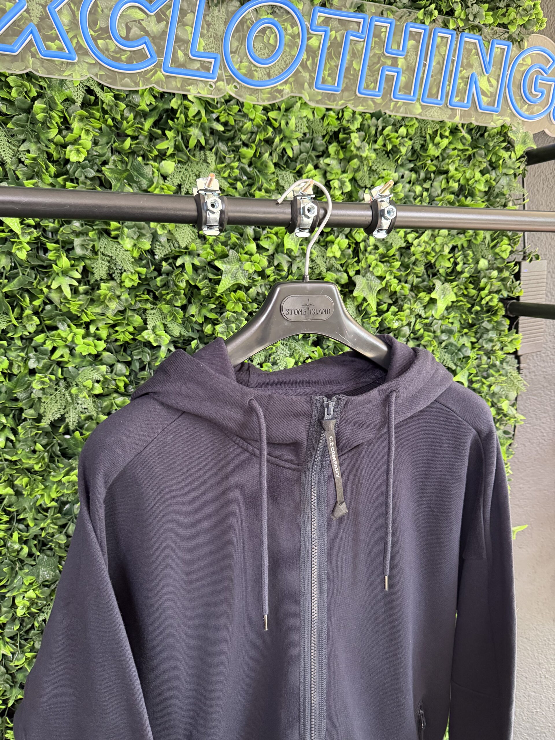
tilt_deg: -10.2
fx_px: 513
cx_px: 278
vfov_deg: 71.6
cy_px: 370
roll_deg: +0.0
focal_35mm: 24
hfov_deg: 56.8
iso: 640
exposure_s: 1/60
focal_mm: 6.76
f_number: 1.78
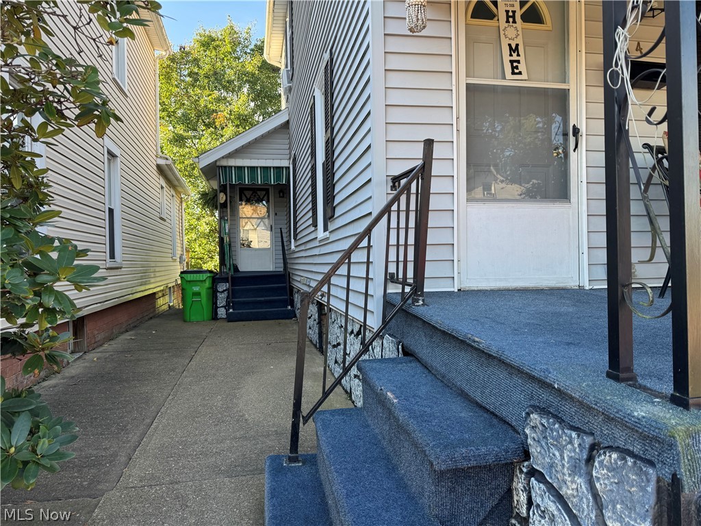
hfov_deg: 71.6
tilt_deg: -0.9
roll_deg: +0.2
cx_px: 350
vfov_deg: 56.8
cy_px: 263
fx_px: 486
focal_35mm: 24
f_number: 1.78
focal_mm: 6.76
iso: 80
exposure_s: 1/279
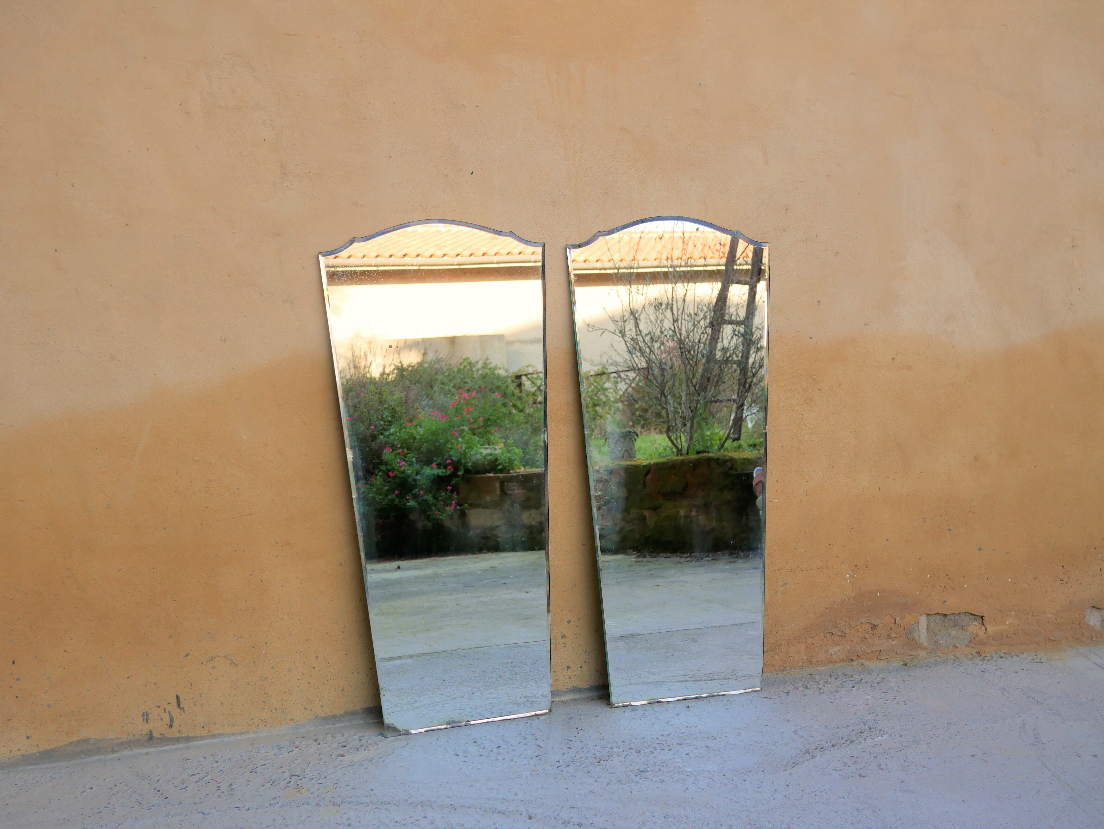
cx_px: 552
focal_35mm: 40
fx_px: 1276
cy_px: 414
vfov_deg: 36.0
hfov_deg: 46.8
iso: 200
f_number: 3.5
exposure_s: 1/400
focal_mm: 20
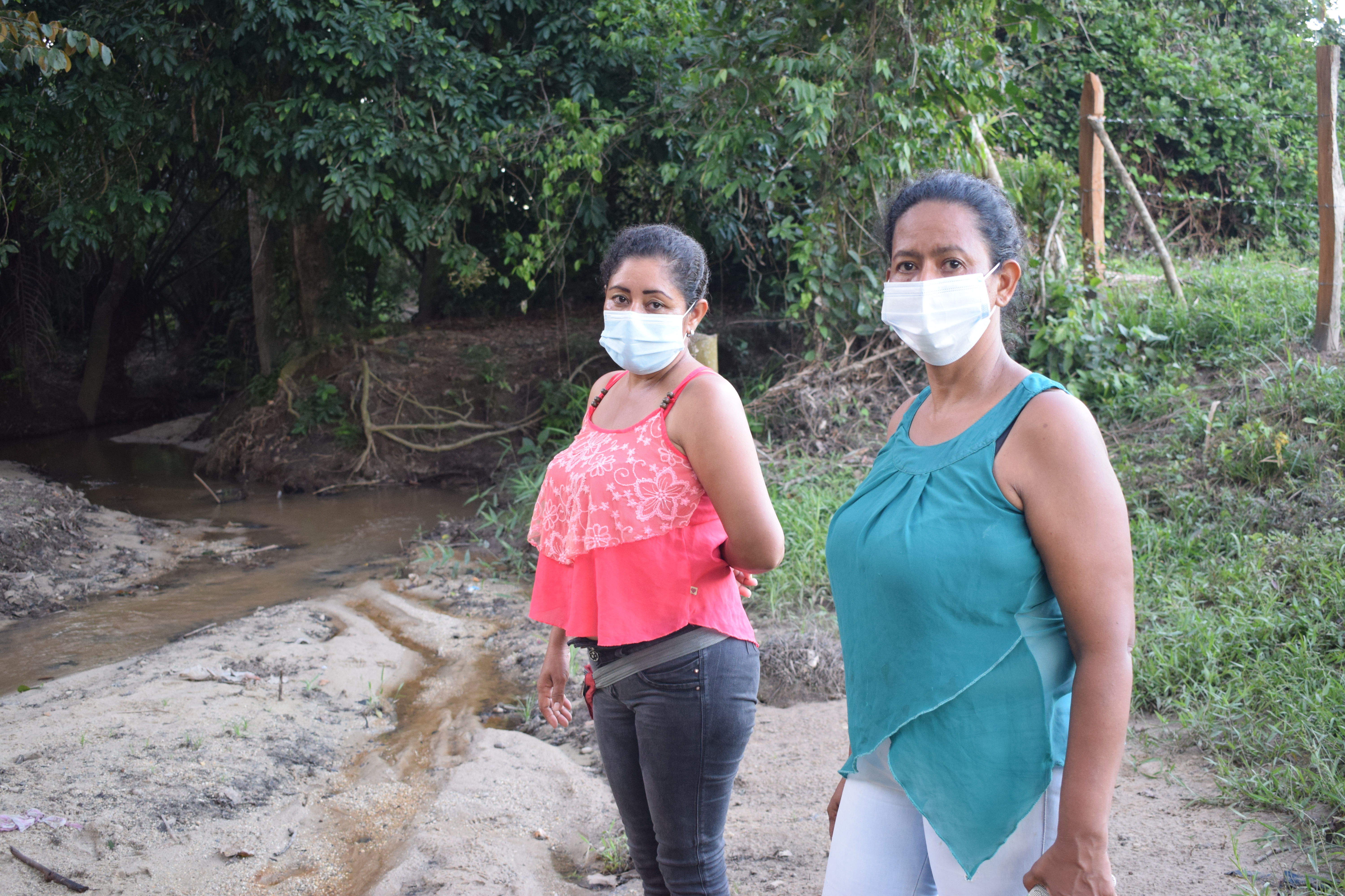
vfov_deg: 31.9
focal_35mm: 42
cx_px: 672
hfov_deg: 46.4
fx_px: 1569
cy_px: 448
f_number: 4.2
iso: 1000
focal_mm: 28
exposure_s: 1/60
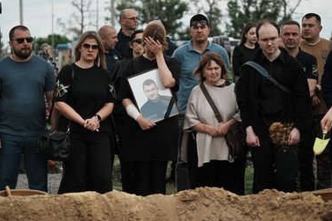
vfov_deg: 9.6
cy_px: 116
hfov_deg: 14.4
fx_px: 1317
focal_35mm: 143
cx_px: 164
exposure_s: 1/3200
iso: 400
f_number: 5
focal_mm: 135
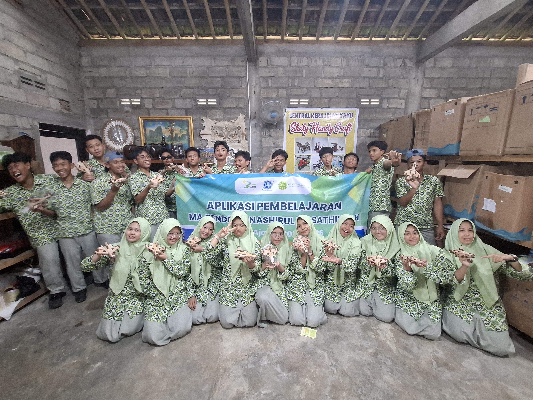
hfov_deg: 106.2
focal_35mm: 13
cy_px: 200
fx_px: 200
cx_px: 266
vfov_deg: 89.9
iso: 500
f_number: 2.2
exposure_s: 1/20
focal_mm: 1.74
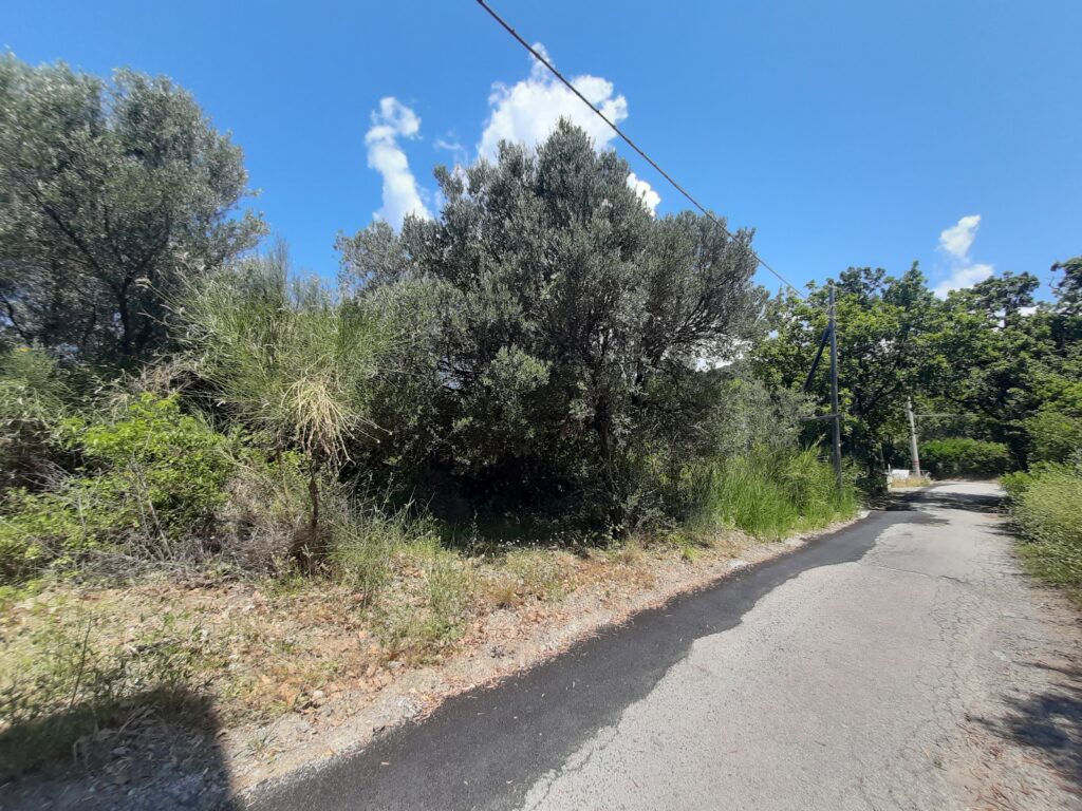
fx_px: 406
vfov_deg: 89.9
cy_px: 406
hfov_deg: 106.2
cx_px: 541
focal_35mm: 13
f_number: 2.2
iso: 40
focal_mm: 1.42
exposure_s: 1/984
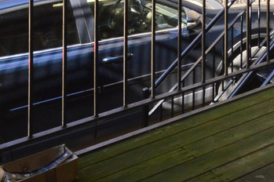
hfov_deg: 20.4
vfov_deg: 14.4
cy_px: -173
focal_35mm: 80
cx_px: 448
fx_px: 610
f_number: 13
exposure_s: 1/160
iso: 800
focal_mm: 11.5
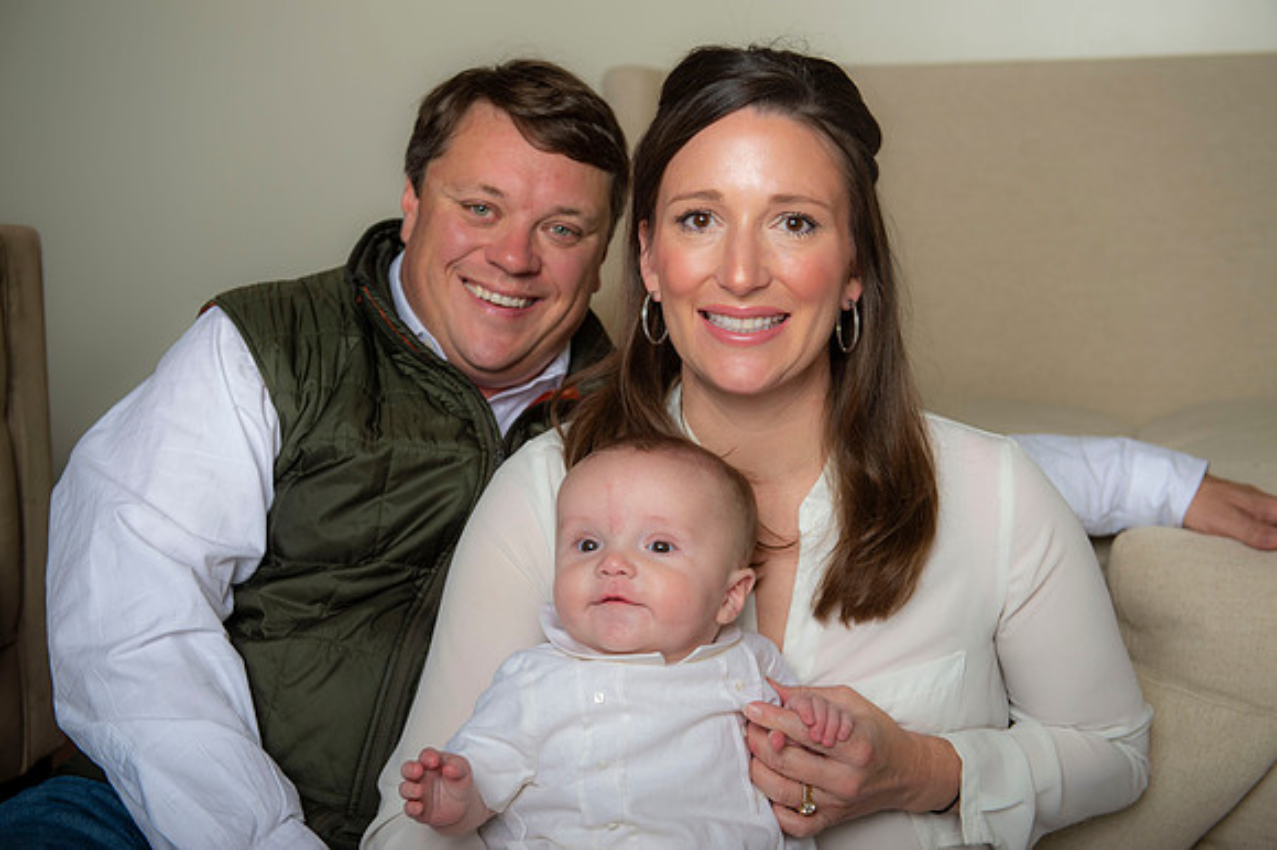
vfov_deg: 26.0
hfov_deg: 38.2
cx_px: 638
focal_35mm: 52
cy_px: 425
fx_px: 1843
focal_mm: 52
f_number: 4.5
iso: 200
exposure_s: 1/200
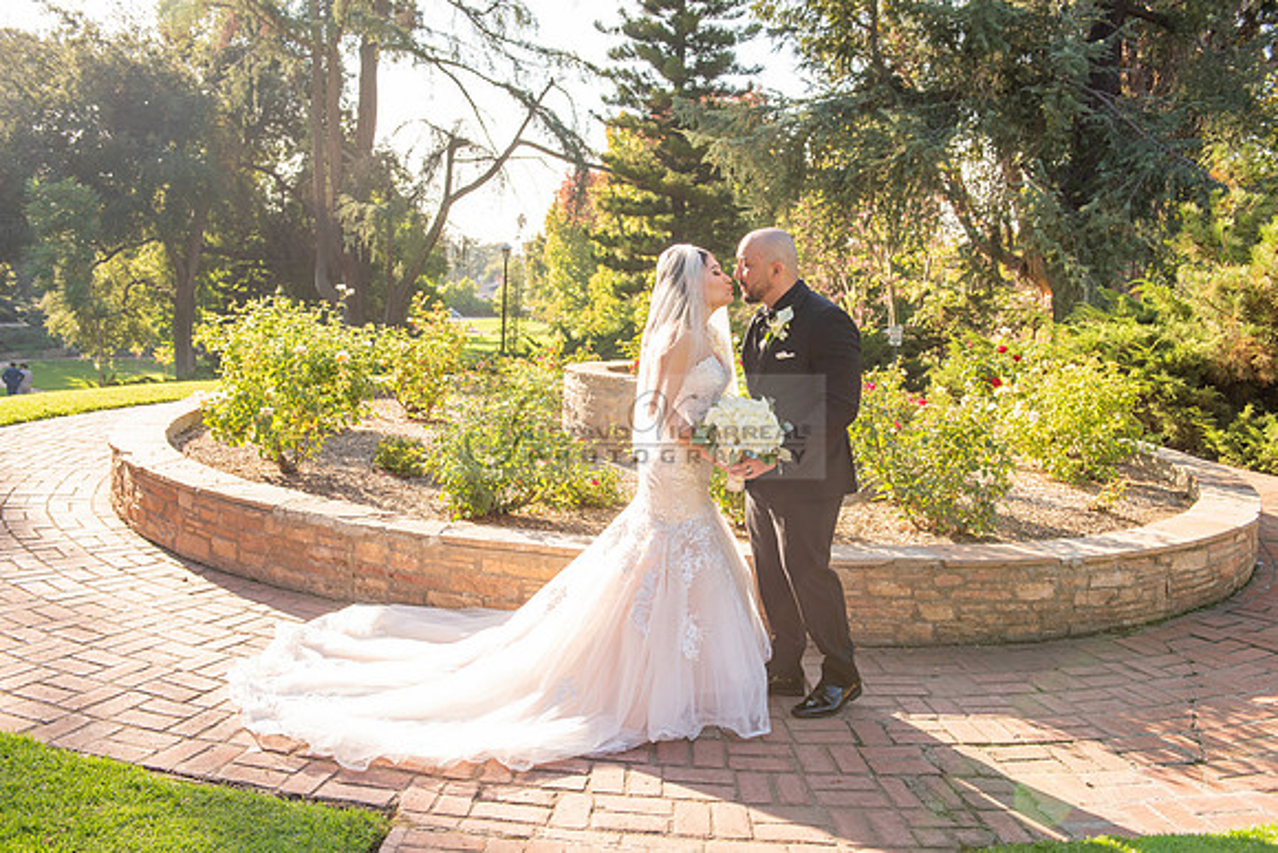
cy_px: 426
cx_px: 639
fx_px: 1207
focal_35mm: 34
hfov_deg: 55.8
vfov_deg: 38.9
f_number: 5.6
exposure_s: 1/250
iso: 200
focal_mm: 34
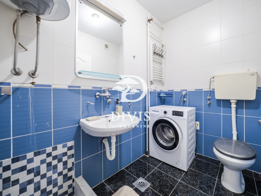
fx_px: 106
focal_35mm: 14
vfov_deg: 85.7
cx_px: 130
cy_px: 98
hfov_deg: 102.1
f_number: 4
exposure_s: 1/13
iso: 400
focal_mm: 7
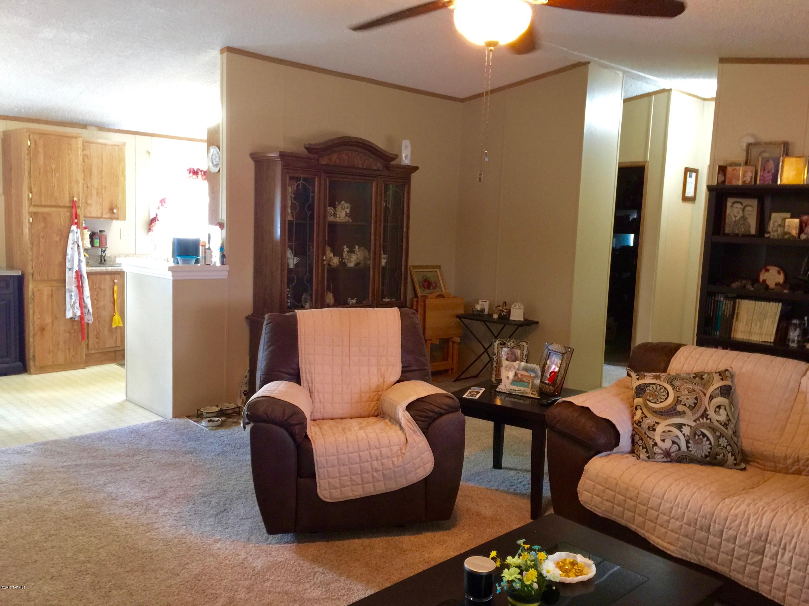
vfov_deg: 48.2
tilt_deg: -7.1
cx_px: 404
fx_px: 678
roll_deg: -2.4
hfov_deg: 61.7
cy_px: 303
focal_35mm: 29
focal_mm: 4.15
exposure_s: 1/4
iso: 64
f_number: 2.2
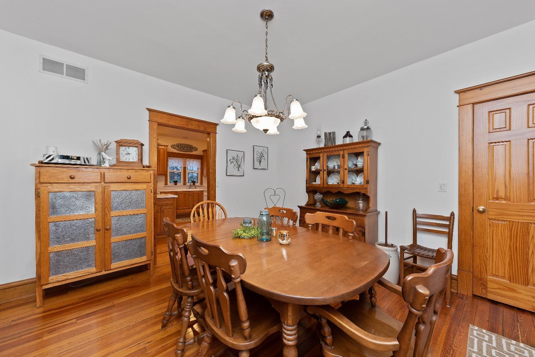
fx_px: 193
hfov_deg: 108.3
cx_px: 268
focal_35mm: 13
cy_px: 178
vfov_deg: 85.5
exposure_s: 1/13
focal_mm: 13
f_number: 5.6
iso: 250
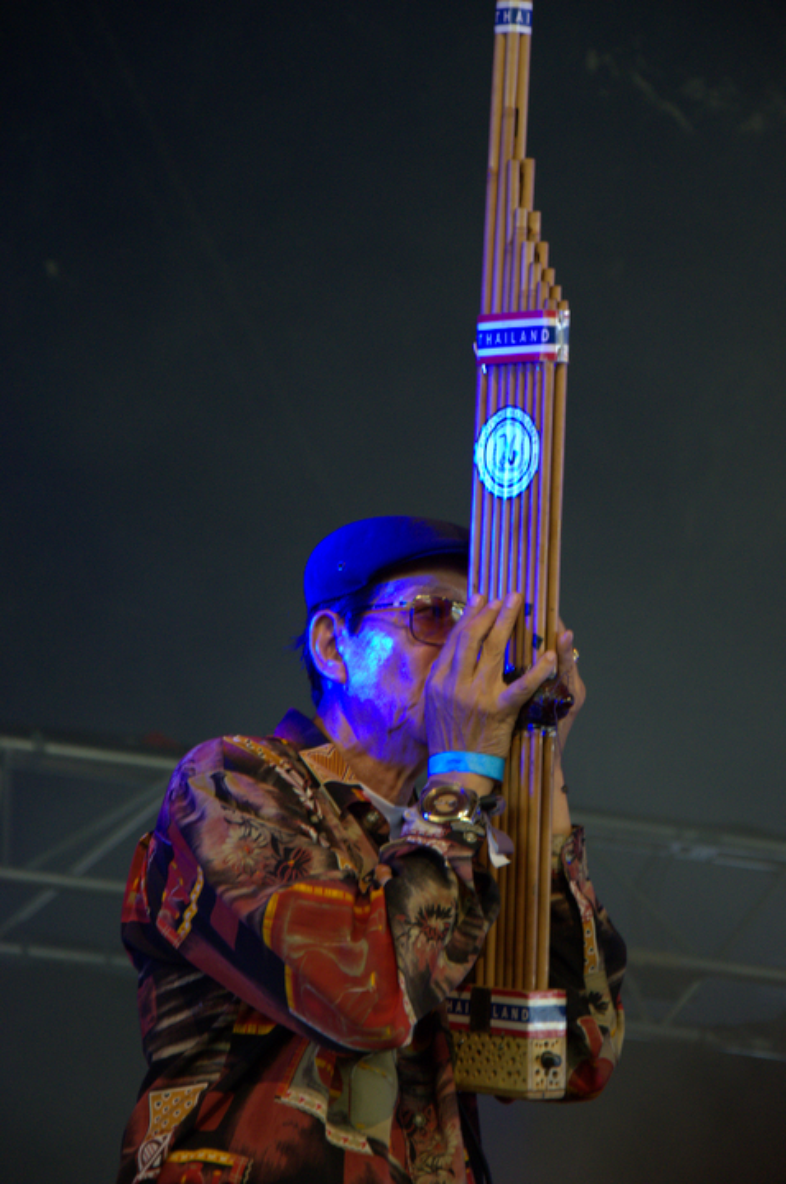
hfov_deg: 10.1
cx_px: 393
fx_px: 4434
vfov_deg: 15.2
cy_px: 592
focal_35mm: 135
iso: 2500
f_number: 5.6
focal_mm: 90
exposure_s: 1/60
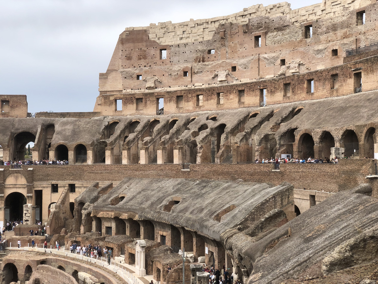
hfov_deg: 36.8
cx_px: 189
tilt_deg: +1.7
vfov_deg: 28.0
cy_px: 142
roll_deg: +1.0
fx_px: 568
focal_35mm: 52
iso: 16
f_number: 2.4
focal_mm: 6
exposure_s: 1/674
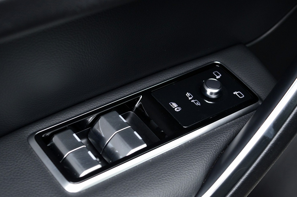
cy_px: 98
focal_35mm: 78
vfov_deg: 17.5
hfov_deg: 26.0
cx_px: 148
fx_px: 643
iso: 800
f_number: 5.6
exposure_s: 1/13
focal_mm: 52
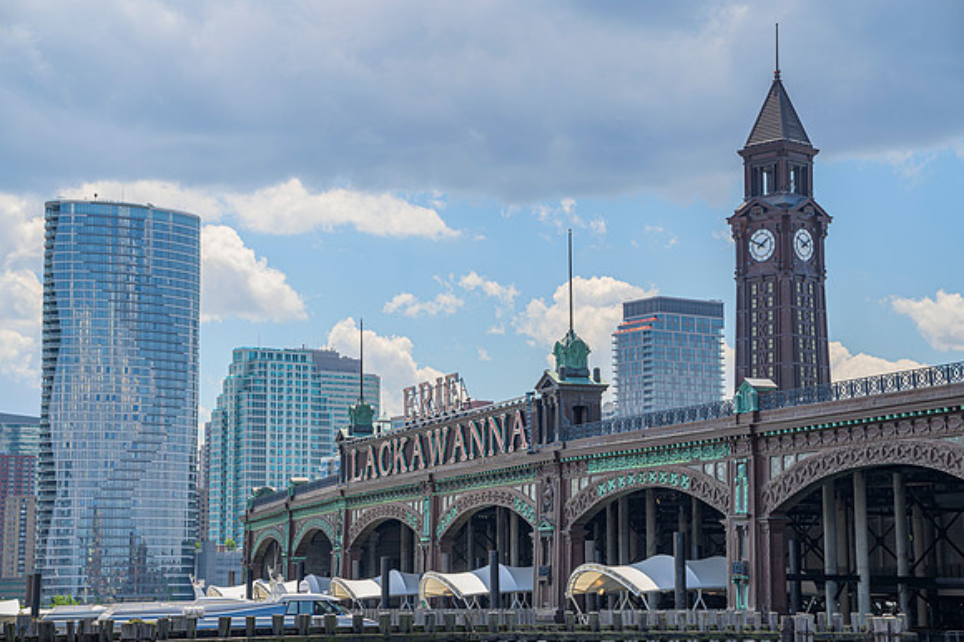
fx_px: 2275
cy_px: 321
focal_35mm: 85
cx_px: 482
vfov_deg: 16.1
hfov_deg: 23.9
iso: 100
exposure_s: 1/320
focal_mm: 85
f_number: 5.6
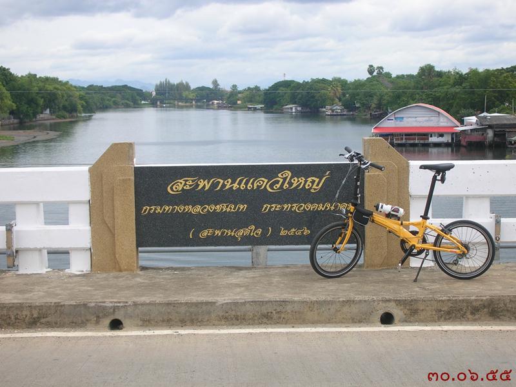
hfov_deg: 23.9
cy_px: 194
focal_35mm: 82
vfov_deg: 18.0
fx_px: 1222
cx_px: 258
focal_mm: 13.7
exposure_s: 1/302
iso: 50
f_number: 4.2
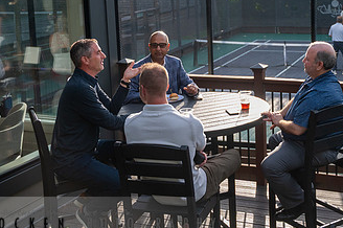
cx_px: 252
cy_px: 36
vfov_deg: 21.8
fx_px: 581
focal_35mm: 61
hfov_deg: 32.4
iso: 800
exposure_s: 1/2000
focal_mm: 34.5
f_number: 4
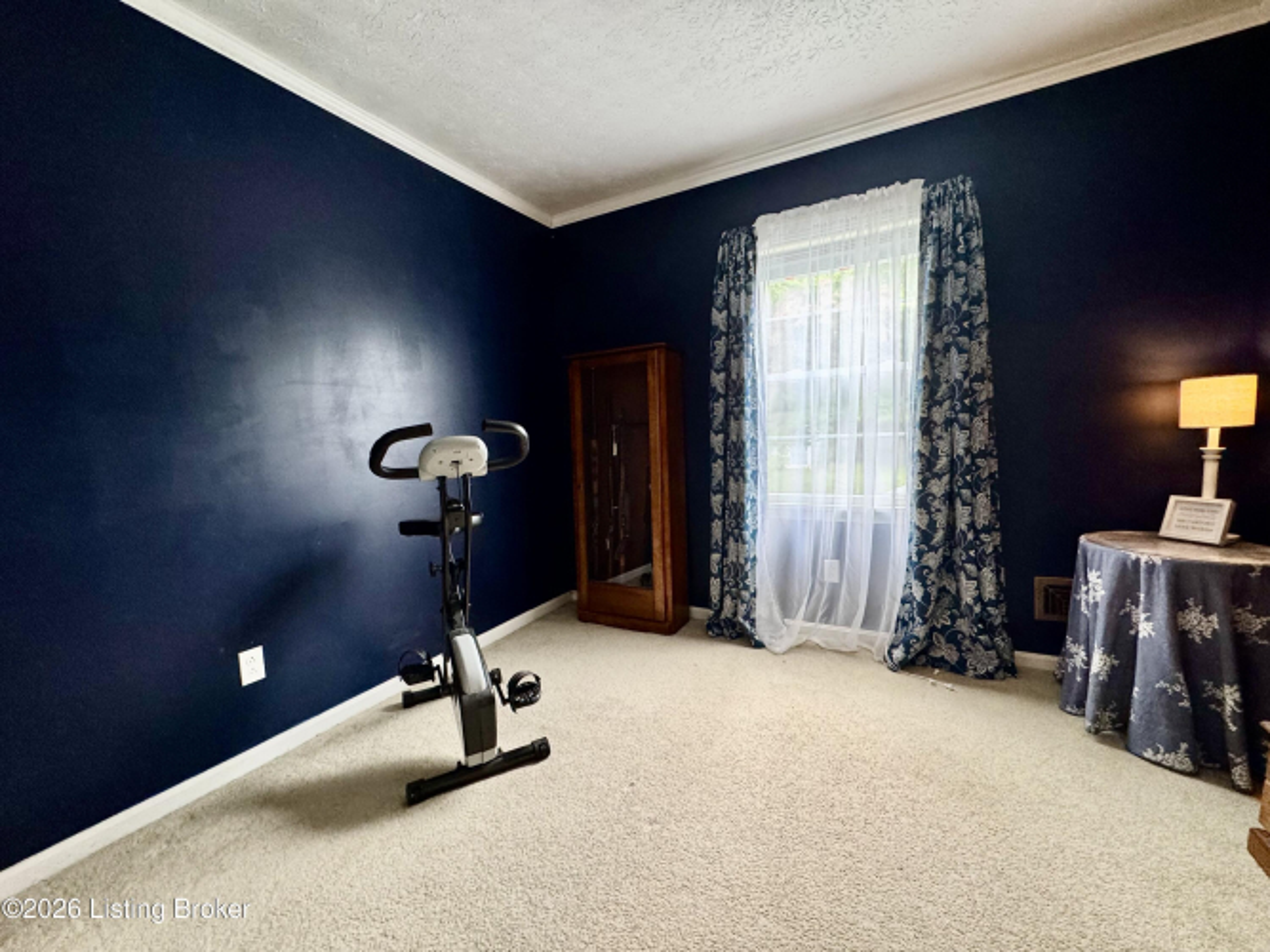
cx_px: 635
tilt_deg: -5.6
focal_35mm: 14
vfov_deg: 85.7
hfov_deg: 102.1
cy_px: 476
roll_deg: +2.2
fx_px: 514
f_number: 2.2
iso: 250
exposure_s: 1/60
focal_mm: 2.22
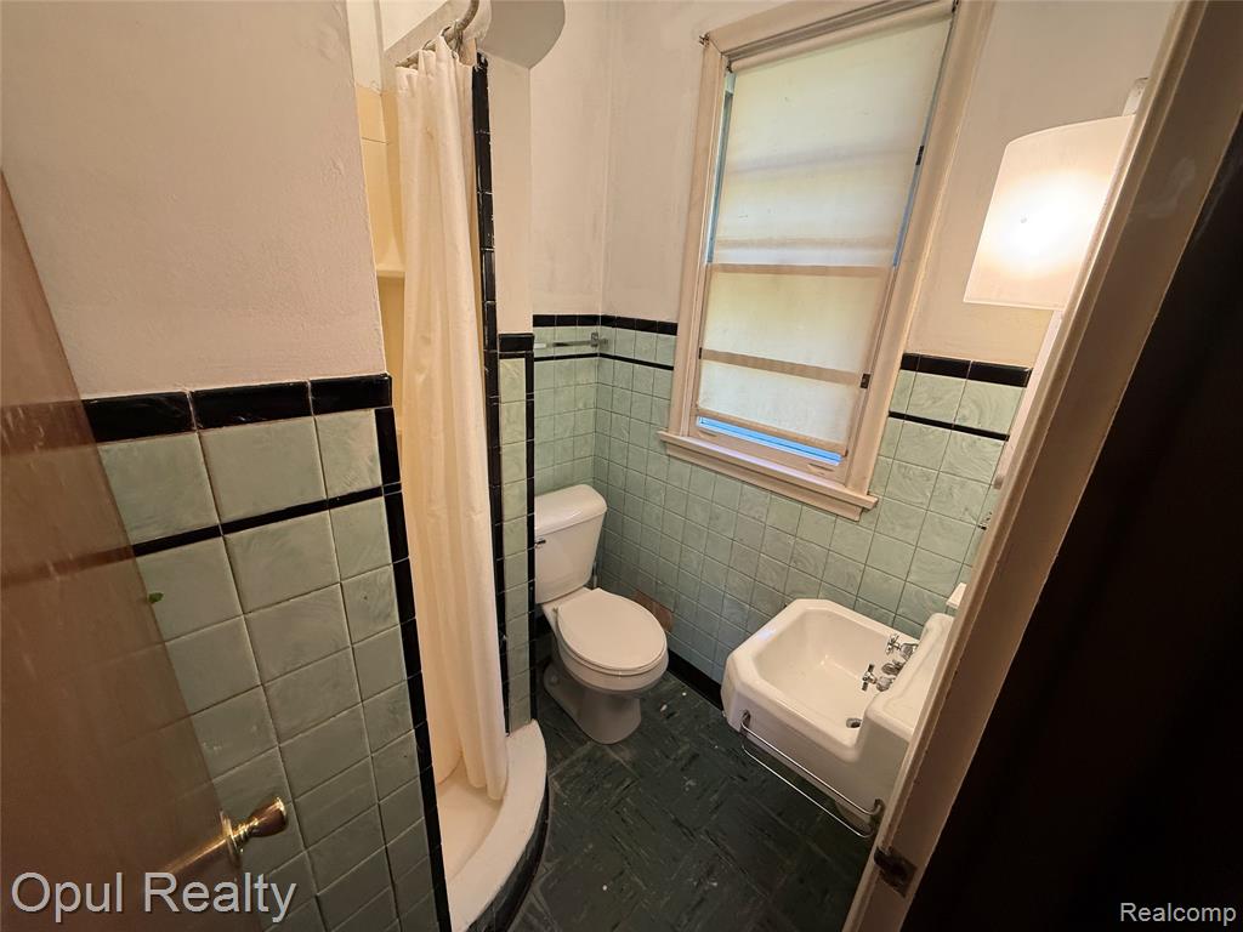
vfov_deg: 85.7
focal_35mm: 14
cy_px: 466
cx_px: 622
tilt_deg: -20.8
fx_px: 503
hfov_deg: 102.1
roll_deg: -3.3
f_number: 2.2
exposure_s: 1/120
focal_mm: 2.22
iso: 200
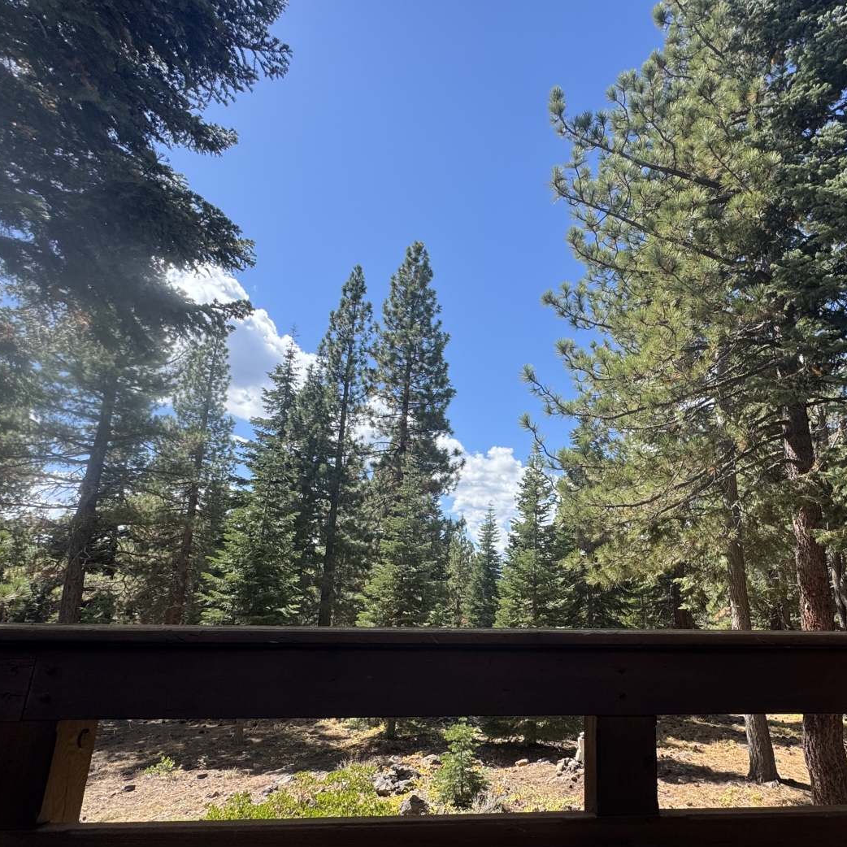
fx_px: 526
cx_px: 536
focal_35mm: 19
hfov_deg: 76.1
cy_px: 474
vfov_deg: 77.4
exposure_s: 1/889
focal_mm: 2.22
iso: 40
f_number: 2.2
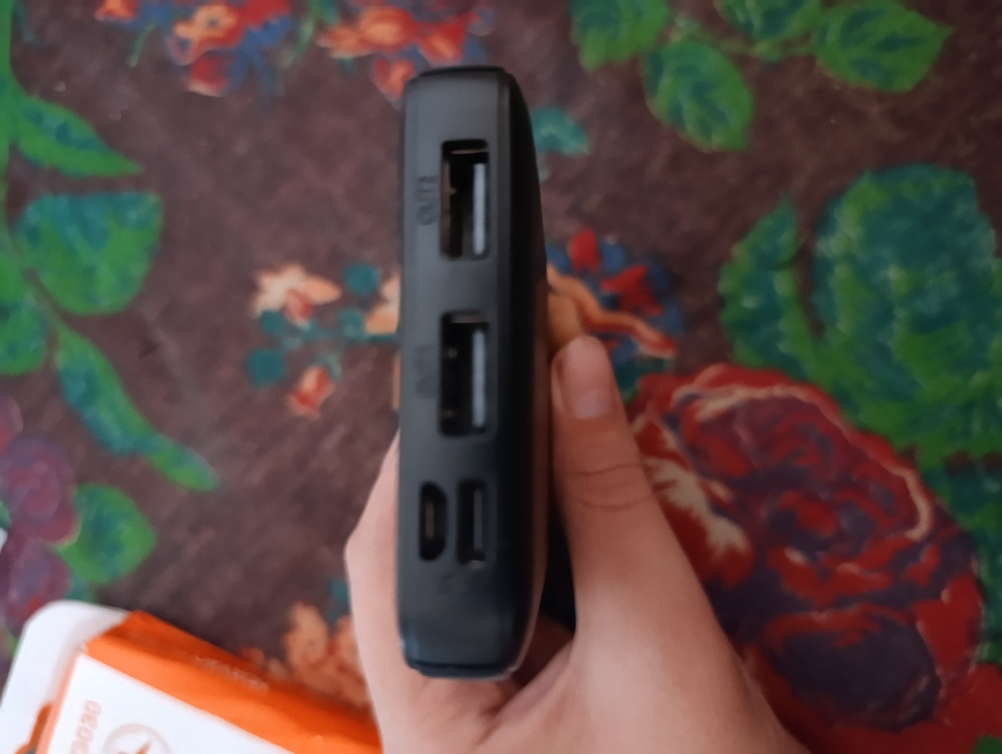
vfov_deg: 59.0
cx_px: 501
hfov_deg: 73.8
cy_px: 377
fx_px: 667
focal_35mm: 23
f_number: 1.7
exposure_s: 1/25
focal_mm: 6.11
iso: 4000
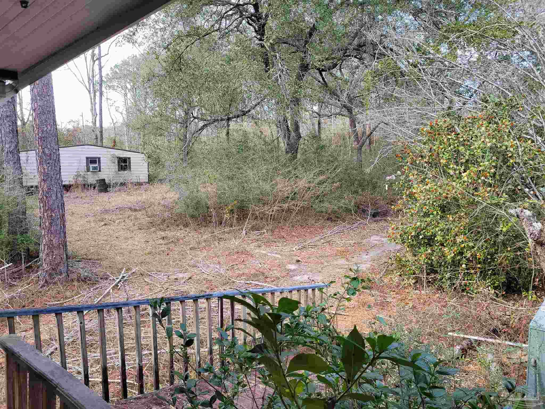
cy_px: 204
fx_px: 409
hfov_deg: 67.3
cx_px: 272
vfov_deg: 53.1
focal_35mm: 26
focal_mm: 5.4
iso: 40
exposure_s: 1/168
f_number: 1.8
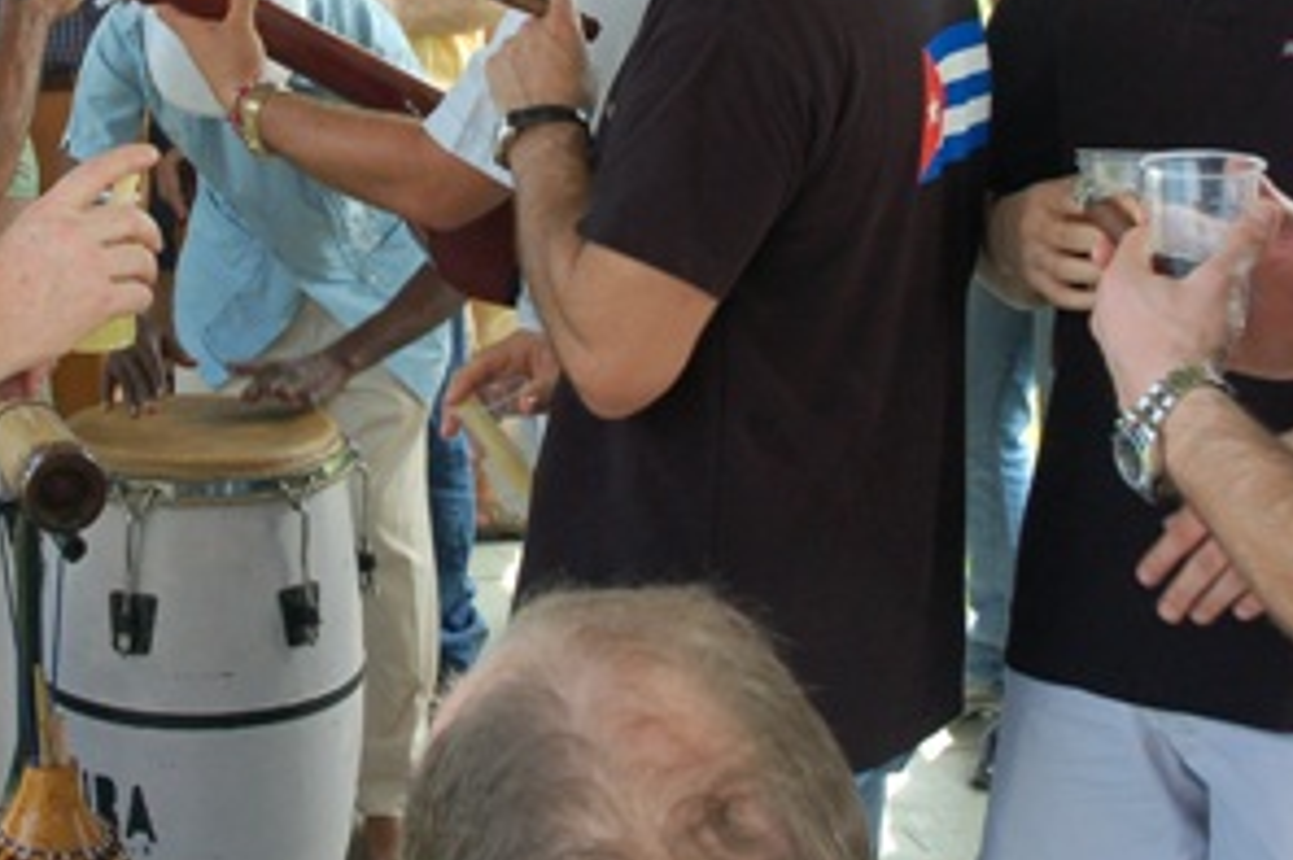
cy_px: 172
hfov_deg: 27.3
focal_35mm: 73
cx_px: 301
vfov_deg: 18.5
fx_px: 2620
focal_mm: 24
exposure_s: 1/125
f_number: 5.6
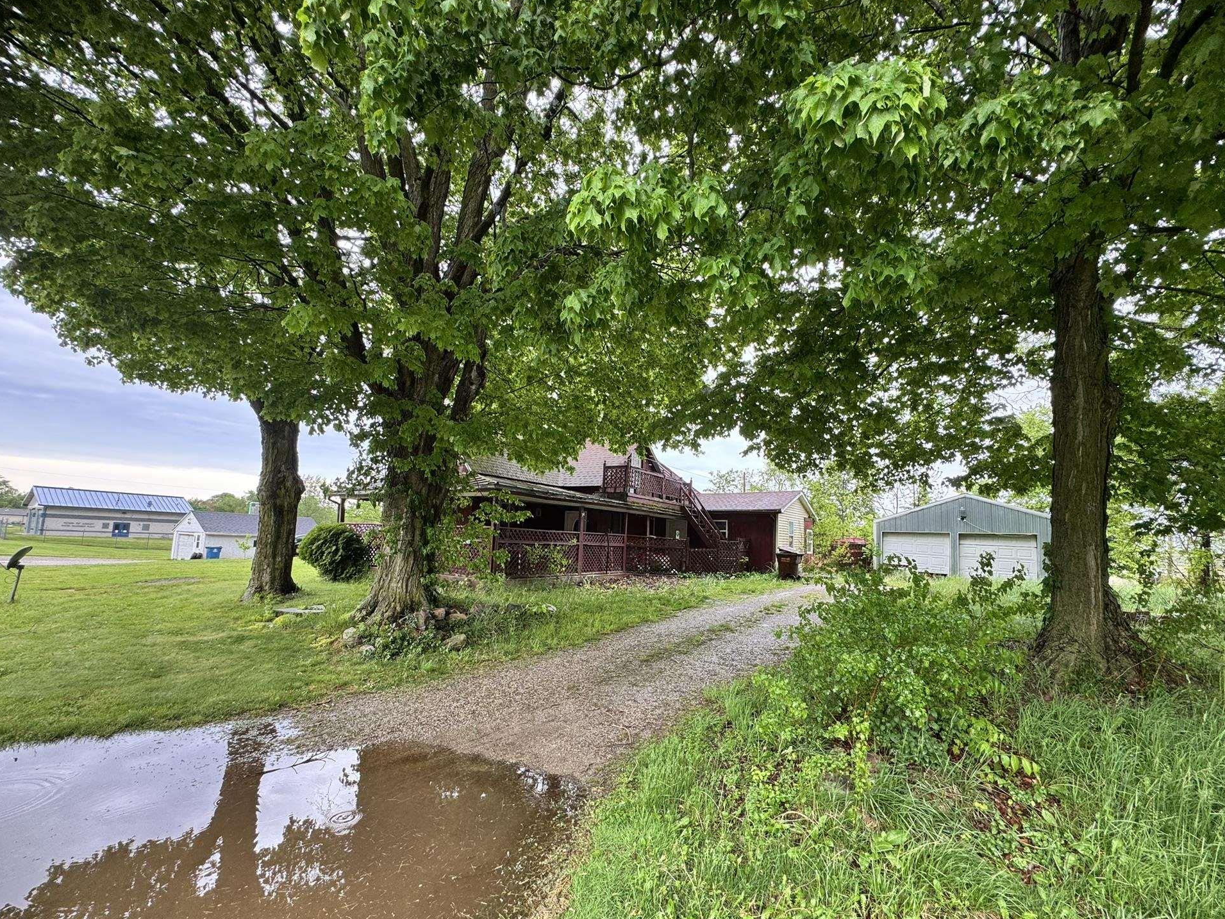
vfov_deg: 81.7
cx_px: 634
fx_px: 531
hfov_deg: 98.1
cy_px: 488
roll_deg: -2.1
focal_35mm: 15
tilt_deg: +5.2
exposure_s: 1/99
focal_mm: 2.22
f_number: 2.2
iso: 50
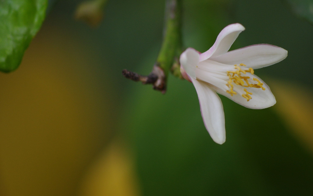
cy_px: 99
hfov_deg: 4.6
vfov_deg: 2.9
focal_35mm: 459
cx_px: 157
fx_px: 3915
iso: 400
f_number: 5.8
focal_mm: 300
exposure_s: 1/250
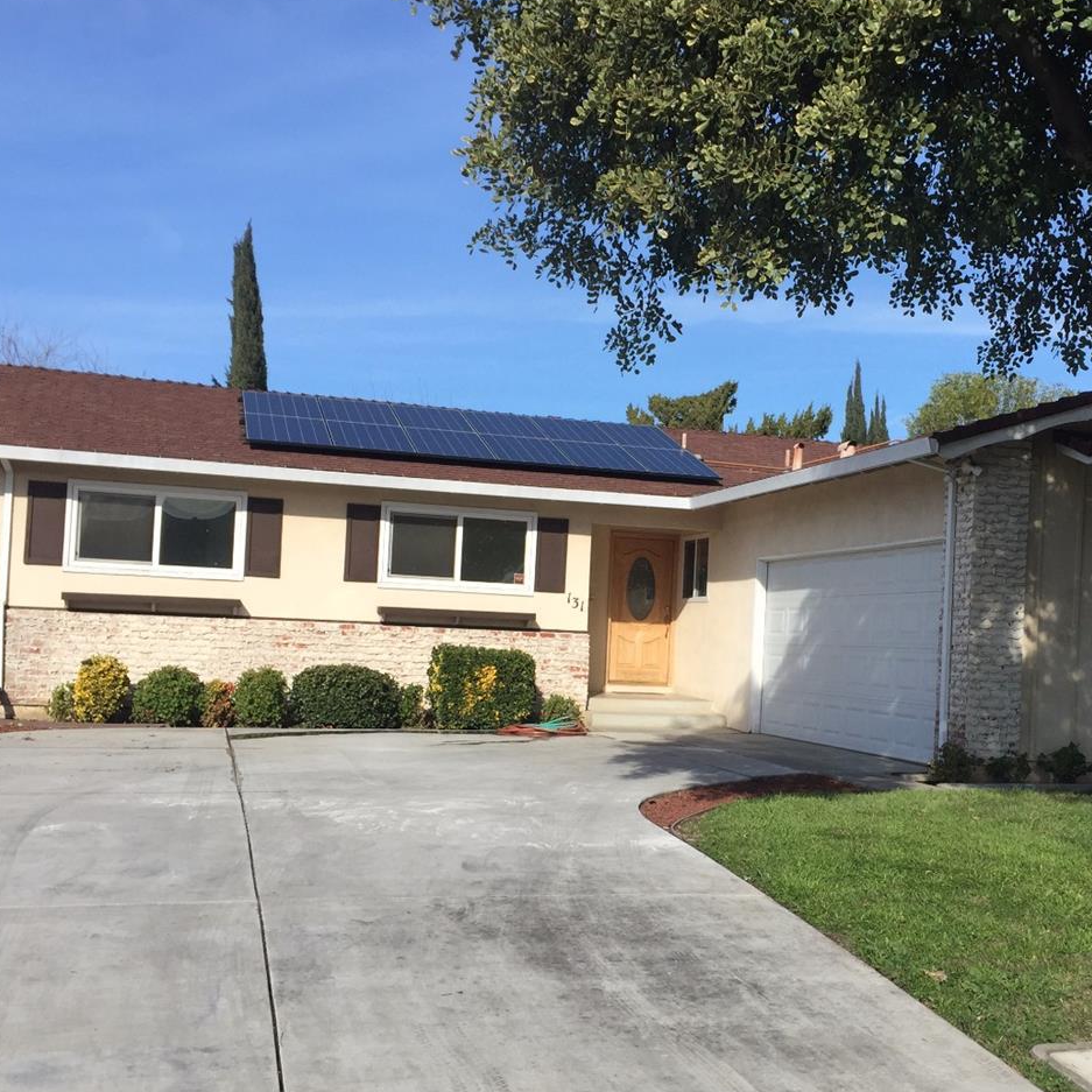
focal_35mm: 41
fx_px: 1463
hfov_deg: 40.6
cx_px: 698
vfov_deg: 40.9
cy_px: 600
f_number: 2.2
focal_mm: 4.15
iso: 32
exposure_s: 1/1883
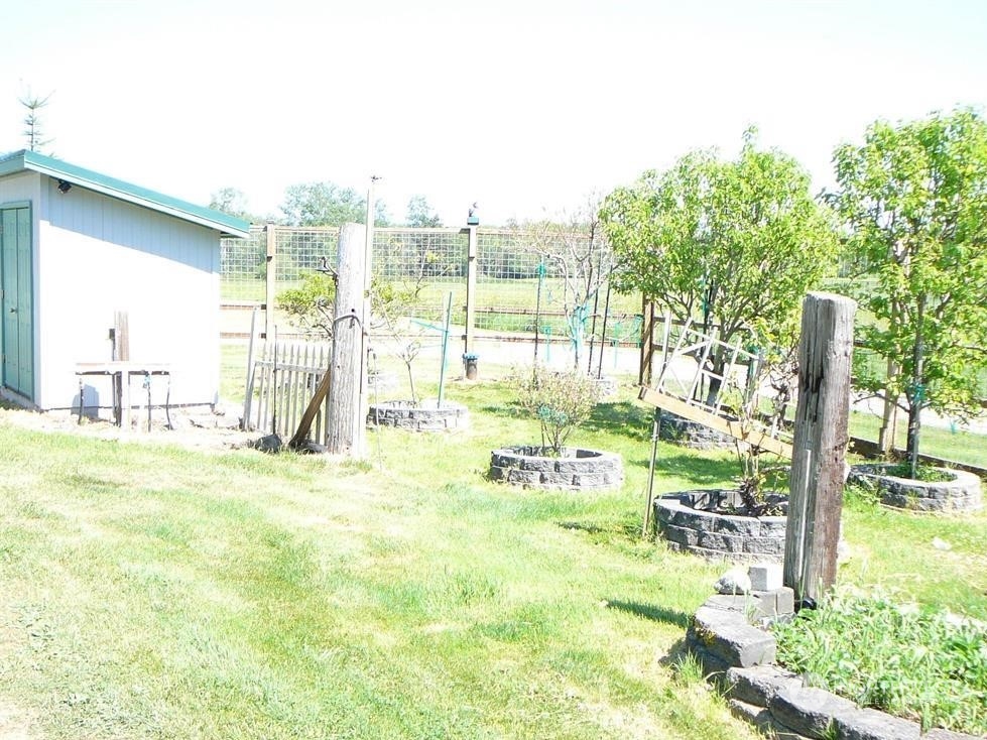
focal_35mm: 41
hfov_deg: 45.8
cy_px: 370
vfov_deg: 35.1
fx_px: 1169
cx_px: 494
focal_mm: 6.1
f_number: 3.1
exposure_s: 1/250
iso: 80
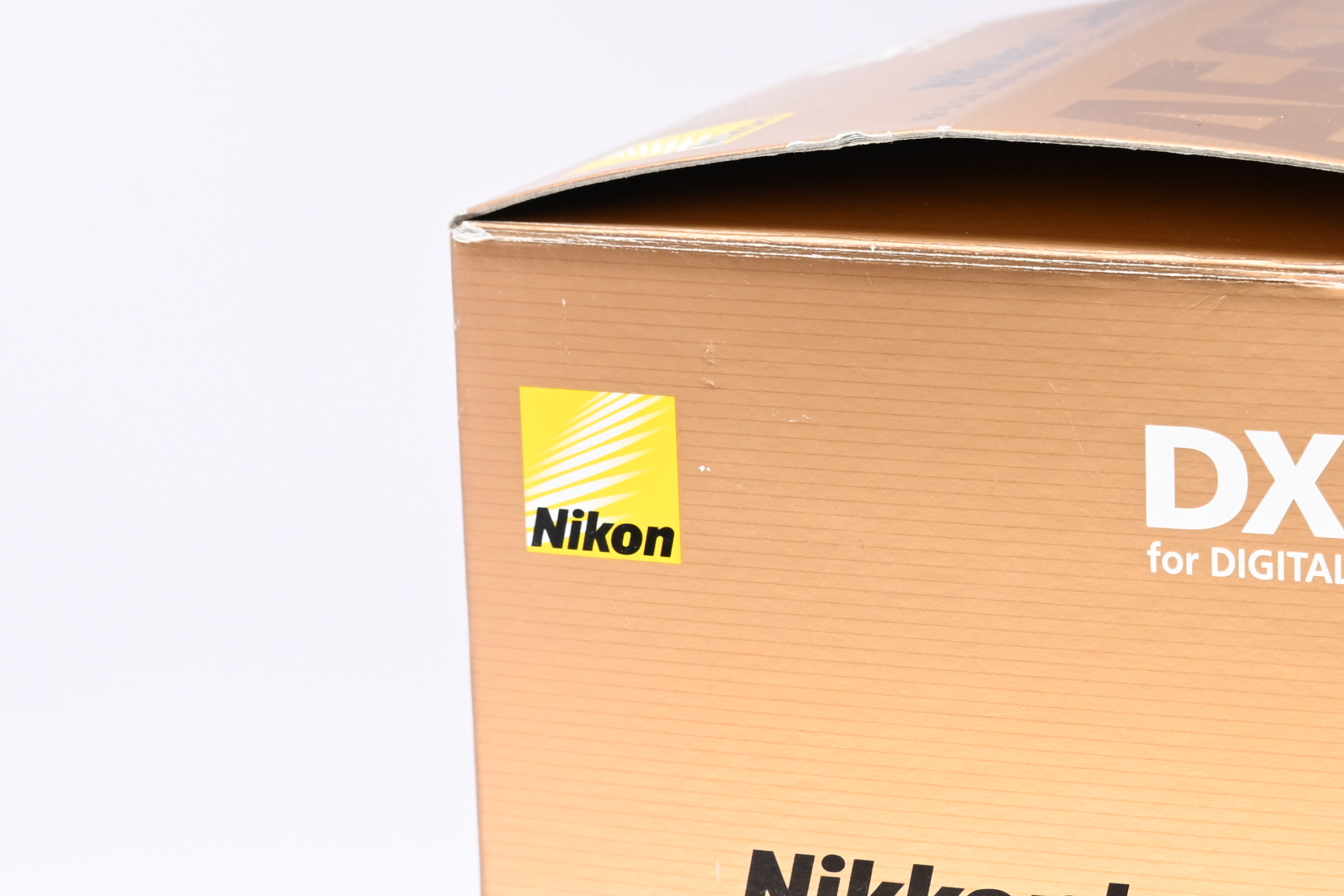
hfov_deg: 16.1
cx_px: 1072
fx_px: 4704
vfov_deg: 10.9
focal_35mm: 126
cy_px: 677
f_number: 9
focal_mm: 51
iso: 500
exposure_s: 1/100
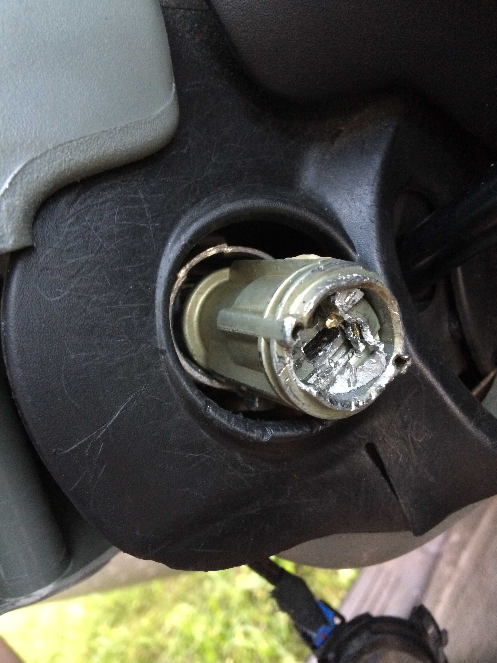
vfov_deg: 60.0
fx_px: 574
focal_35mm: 30
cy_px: 332
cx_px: 248
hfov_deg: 46.8
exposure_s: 1/15
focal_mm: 4.12
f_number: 2.2
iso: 320
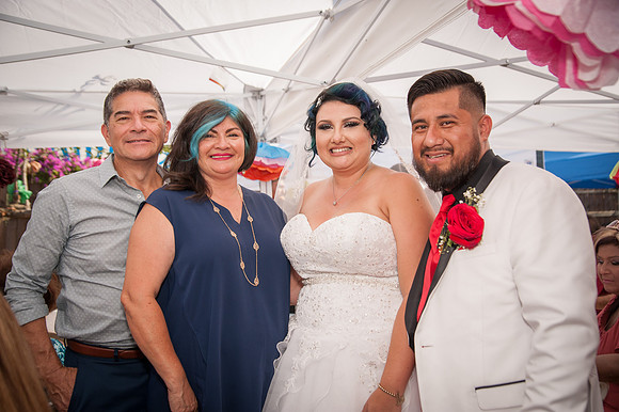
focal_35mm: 35
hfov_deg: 54.4
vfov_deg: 37.8
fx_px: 602
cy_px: 206
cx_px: 310
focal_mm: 35
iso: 200
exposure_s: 1/1000
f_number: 5
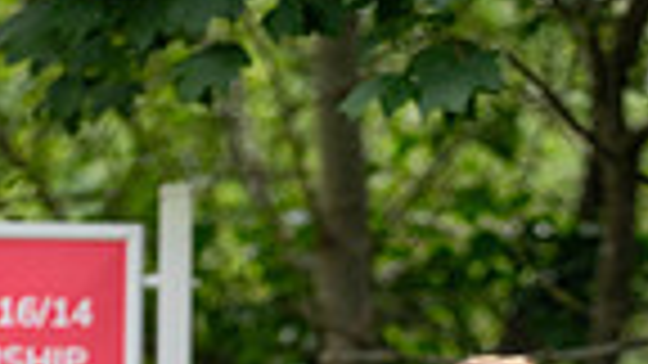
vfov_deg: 1.2
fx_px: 16873
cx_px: 410
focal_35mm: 982
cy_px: 768
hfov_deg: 2.2
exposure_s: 1/800
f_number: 4
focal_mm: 300
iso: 500
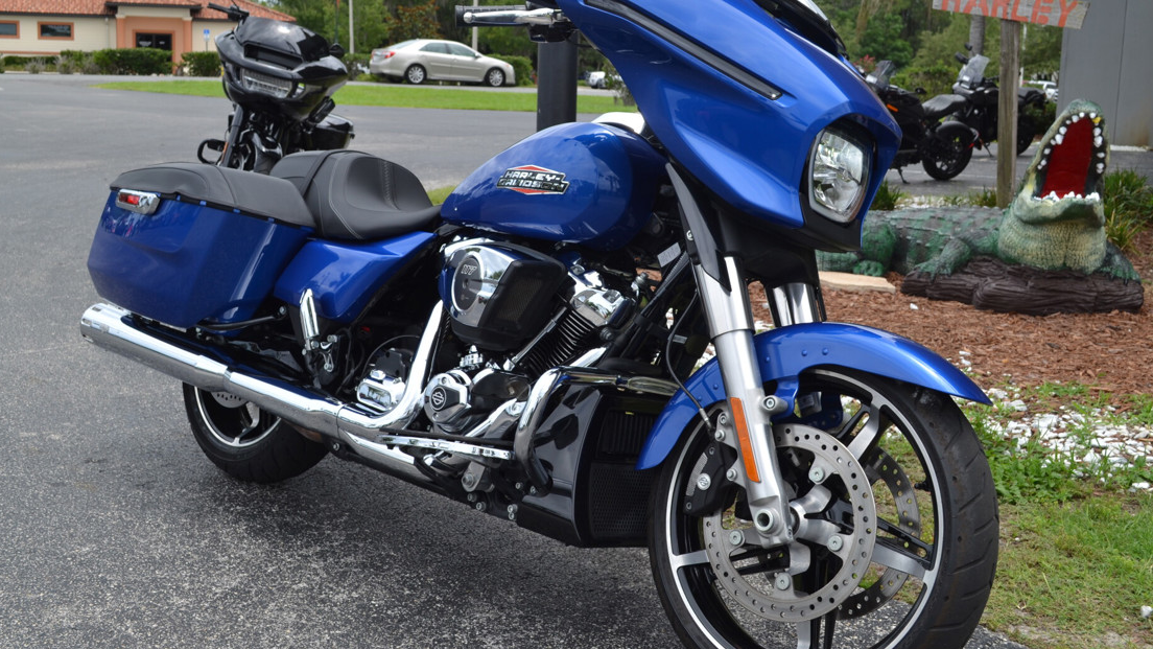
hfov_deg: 49.4
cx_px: 583
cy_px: 301
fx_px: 1253
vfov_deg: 29.0
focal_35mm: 41
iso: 100
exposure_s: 1/200
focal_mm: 24
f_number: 7.1
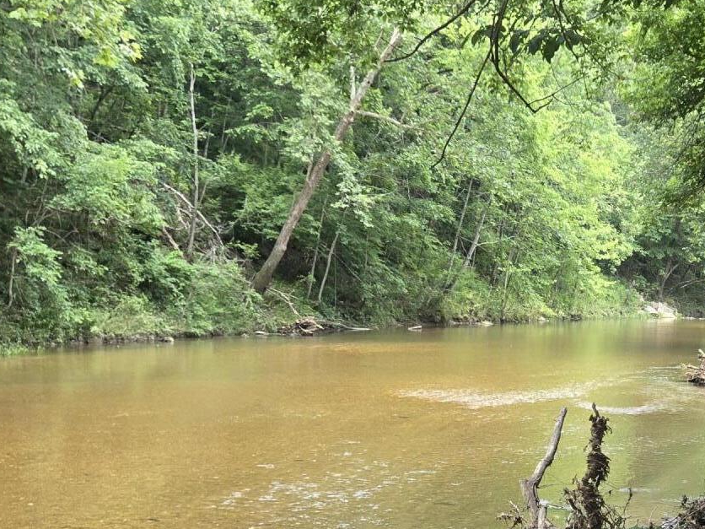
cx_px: 514
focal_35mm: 55
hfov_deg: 34.3
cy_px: 456
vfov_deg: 25.9
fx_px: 1120
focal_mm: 5.4
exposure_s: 1/180
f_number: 1.8
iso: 100
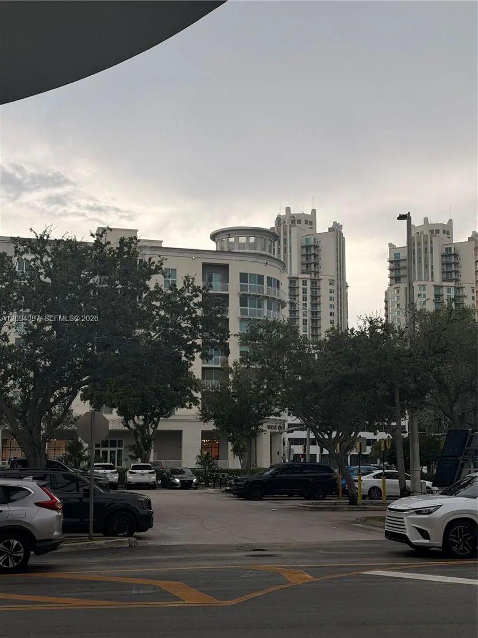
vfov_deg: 39.7
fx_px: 884
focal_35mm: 48
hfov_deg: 30.3
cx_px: 239
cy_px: 319
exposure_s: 1/2494
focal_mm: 6.76
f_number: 1.78
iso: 64
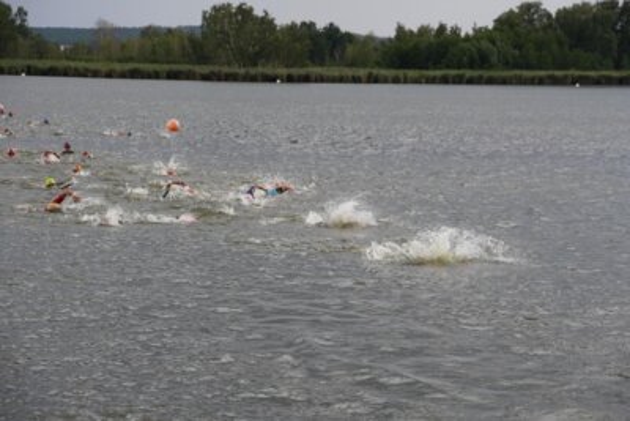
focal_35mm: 112
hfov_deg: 18.2
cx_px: 315
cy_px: 210
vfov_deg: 12.2
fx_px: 1969
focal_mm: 75
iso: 250
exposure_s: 1/160
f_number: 5.6
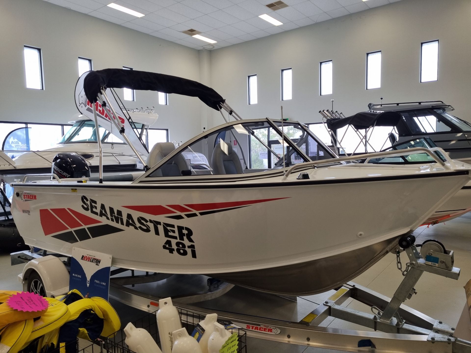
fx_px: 354
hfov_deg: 67.3
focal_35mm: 26
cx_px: 236
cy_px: 176
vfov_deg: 53.1
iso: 64
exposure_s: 1/100
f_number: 1.8
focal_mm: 5.4
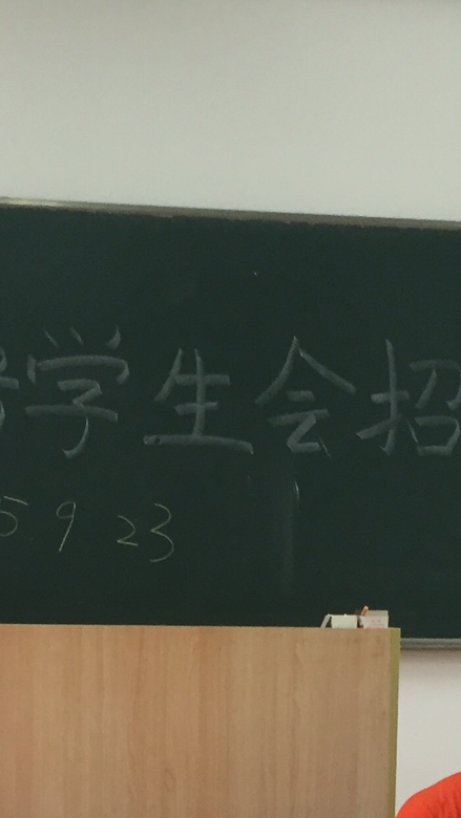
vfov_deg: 24.6
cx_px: 231
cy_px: 784
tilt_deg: -6.2
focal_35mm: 83
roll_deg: -3.1
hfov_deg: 14.6
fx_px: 1803
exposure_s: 1/33
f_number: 2.2
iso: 80
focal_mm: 4.15
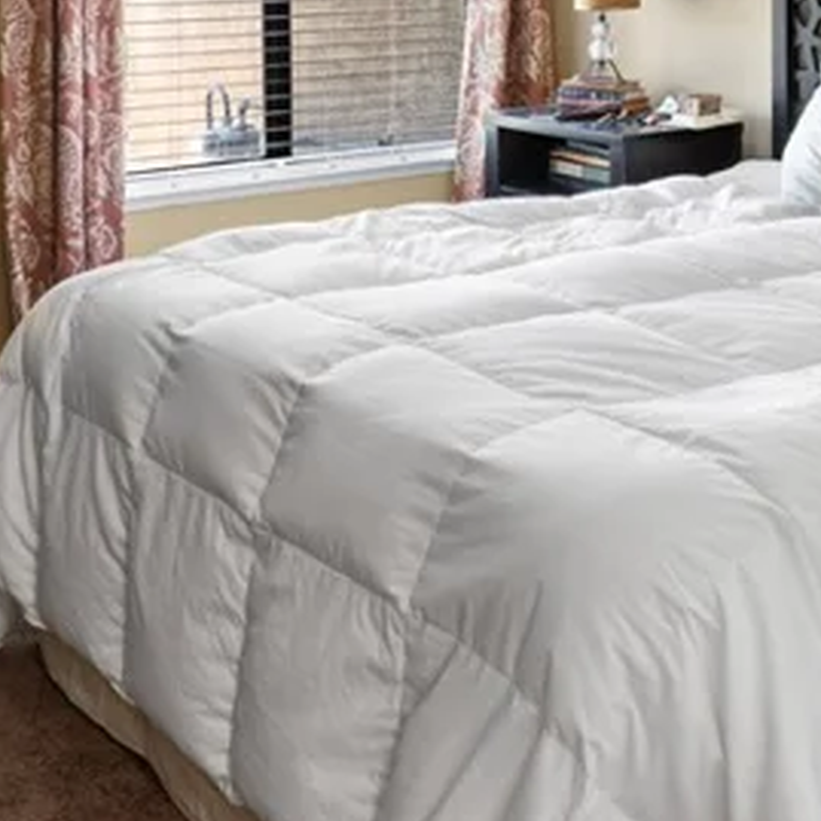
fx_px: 1476
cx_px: 427
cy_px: -60
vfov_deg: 28.5
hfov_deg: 31.1
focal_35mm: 55
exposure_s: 1/8
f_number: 8
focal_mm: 17
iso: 400
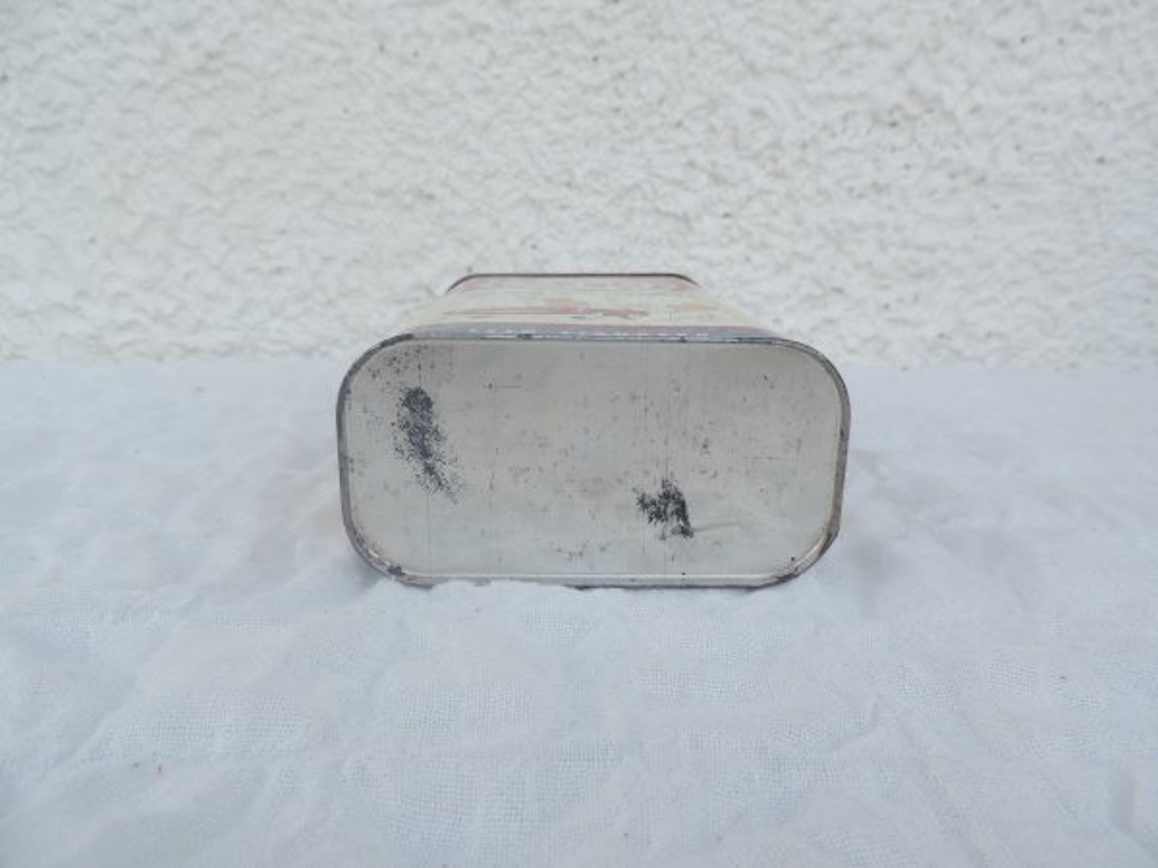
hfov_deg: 71.6
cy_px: 434
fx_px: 803
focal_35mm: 24
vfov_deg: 56.8
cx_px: 579
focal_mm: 4.3
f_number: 3
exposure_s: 1/30
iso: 90
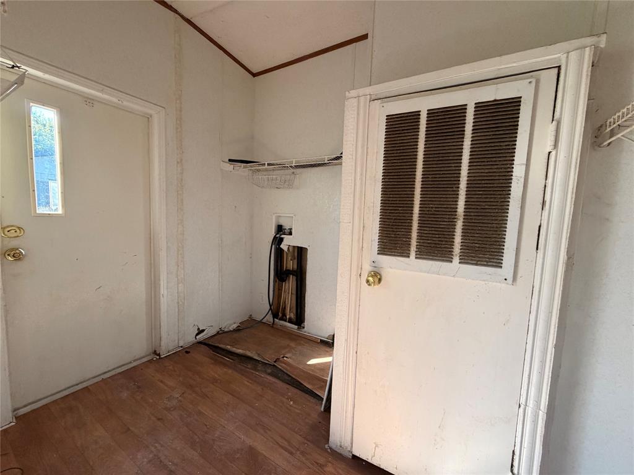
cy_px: 238
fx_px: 256
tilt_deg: -4.5
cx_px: 317
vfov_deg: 85.7
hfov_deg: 102.1
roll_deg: -2.2
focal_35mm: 14
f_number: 2.2
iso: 320
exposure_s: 1/94
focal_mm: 2.22
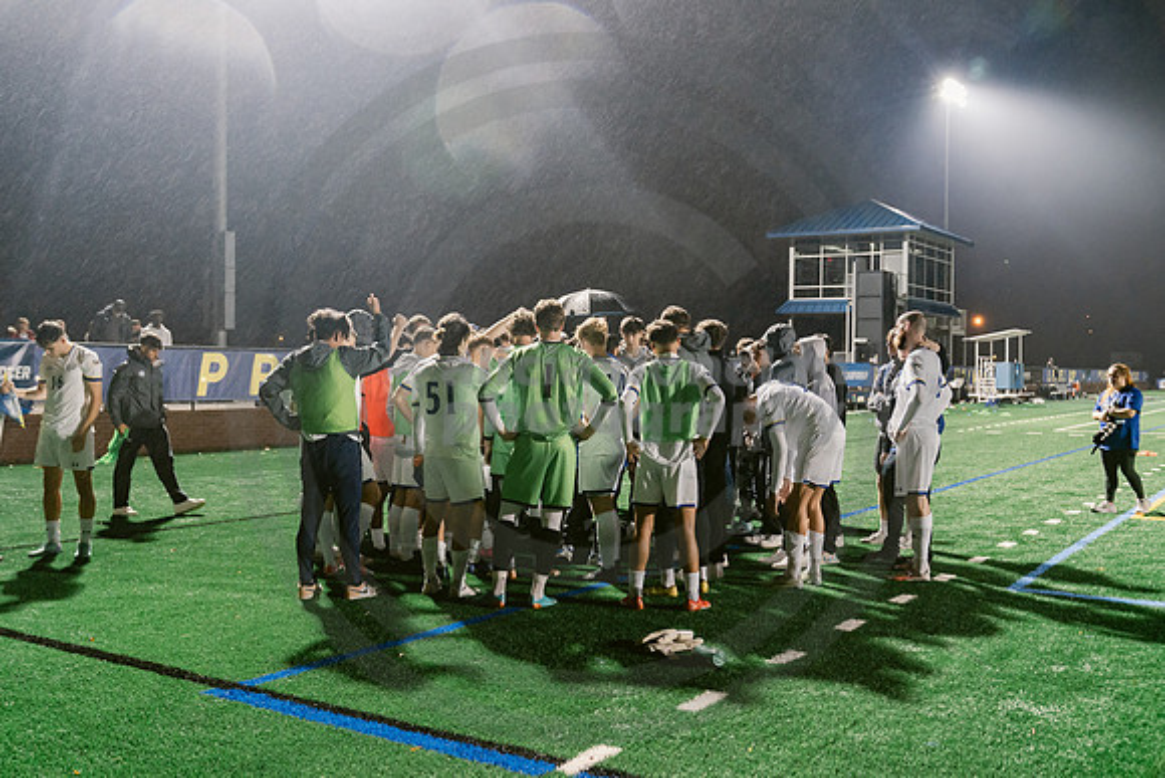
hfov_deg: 54.4
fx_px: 1133
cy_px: 389
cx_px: 582
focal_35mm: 35
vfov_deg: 37.9
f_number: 4
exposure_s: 1/80
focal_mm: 35
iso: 2500
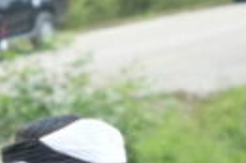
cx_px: 346
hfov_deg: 3.3
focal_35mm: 615
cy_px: 373
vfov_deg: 2.2
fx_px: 4197
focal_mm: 105
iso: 1250
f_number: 6.3
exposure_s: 1/1250
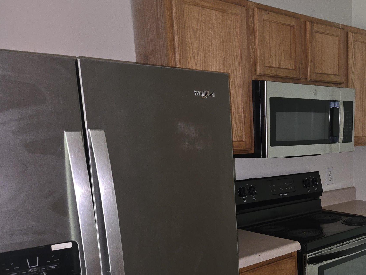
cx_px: 329
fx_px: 444
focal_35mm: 42
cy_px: 209
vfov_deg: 33.6
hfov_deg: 41.3
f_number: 1.8
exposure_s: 1/13.4
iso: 125
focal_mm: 5.4
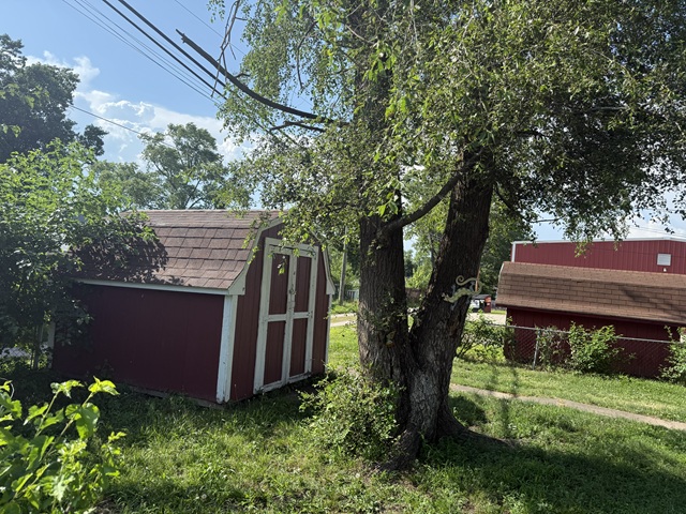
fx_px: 476
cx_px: 343
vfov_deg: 56.8
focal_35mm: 24
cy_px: 257
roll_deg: -3.0
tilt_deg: +1.5
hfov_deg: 71.6
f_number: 1.78
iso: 100
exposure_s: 1/2703
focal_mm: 6.76
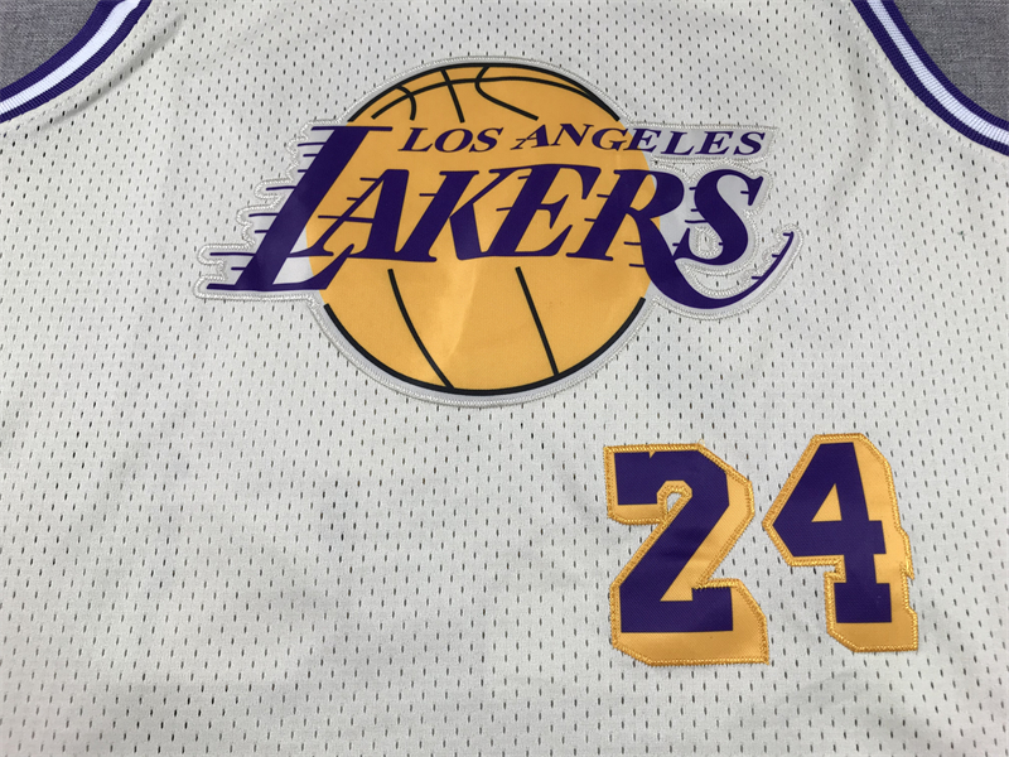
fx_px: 816
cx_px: 504
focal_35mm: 28
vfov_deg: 49.7
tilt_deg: -72.0
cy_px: 378
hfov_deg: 63.4
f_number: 1.8
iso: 20
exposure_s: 1/111
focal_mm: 3.99
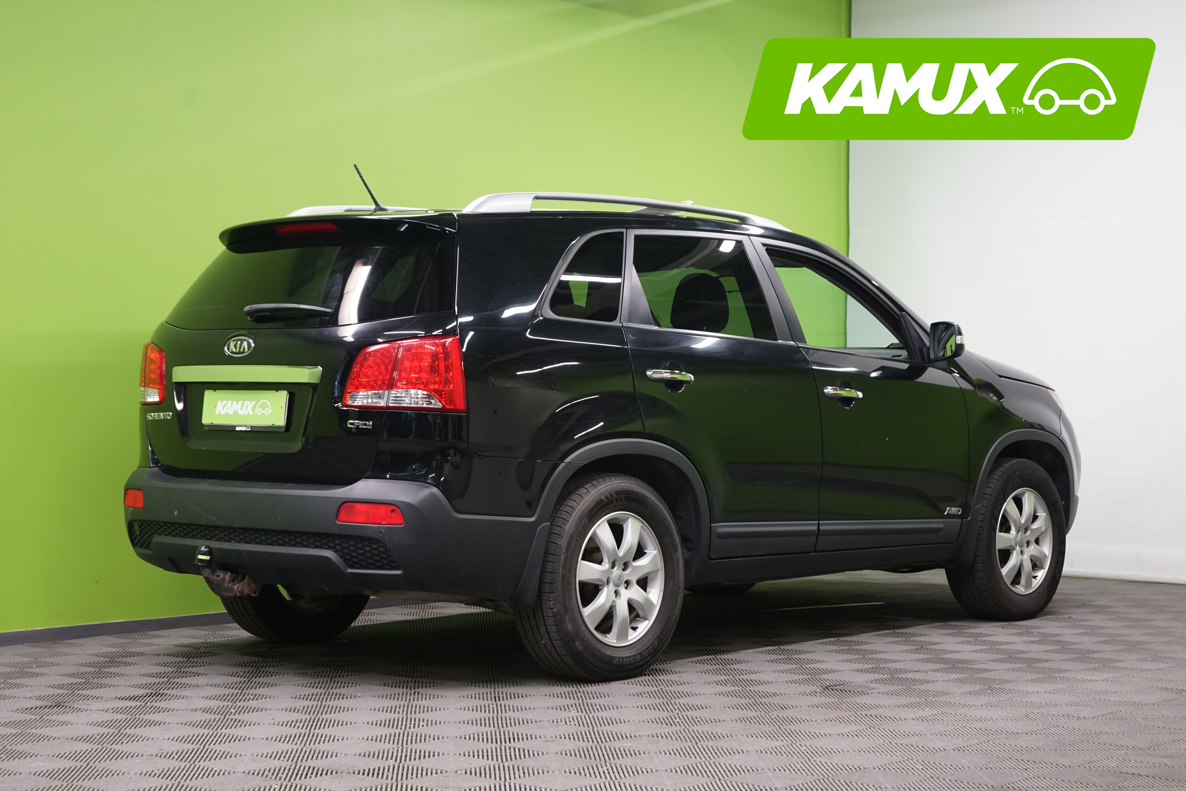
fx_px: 2141
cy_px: 396
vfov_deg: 20.9
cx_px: 593
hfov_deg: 31.0
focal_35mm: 65
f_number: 5.6
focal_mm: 65
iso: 1250
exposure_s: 1/50
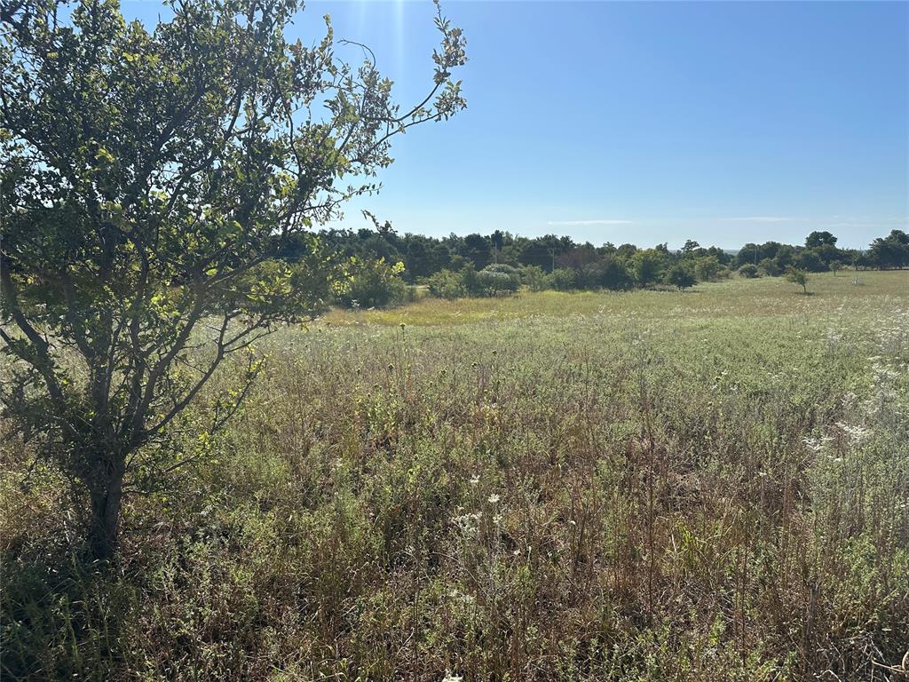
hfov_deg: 71.6
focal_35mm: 24
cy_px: 341
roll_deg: -0.4
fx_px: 630
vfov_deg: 56.8
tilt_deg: -8.2
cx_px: 454
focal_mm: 6.86
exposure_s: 1/6623
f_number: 1.78
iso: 80
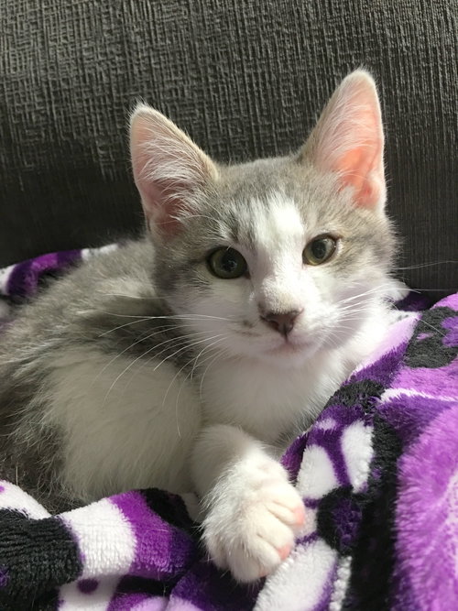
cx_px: 229
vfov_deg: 61.7
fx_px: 512
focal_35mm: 29
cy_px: 306
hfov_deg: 48.2
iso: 80
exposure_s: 1/8
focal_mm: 4.15
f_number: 2.2
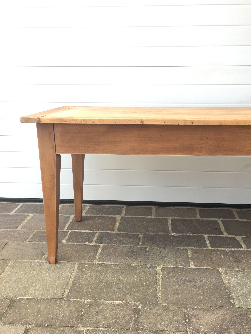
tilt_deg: -19.8
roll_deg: -0.9
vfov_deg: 53.9
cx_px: 131
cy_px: 180
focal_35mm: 34
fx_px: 329
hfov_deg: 41.8
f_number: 2.2
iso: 25
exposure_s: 1/120
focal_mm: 4.15
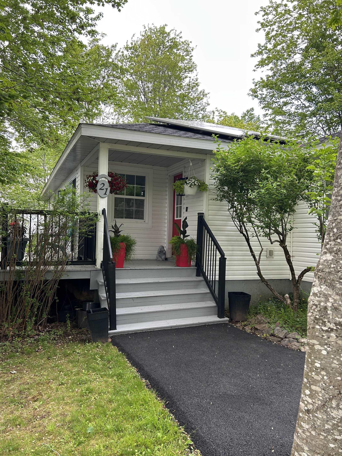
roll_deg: -0.2
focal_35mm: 27
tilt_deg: +3.2
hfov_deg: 51.3
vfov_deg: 65.3
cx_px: 166
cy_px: 232
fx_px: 356
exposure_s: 1/121
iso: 50
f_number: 1.5
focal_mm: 5.7
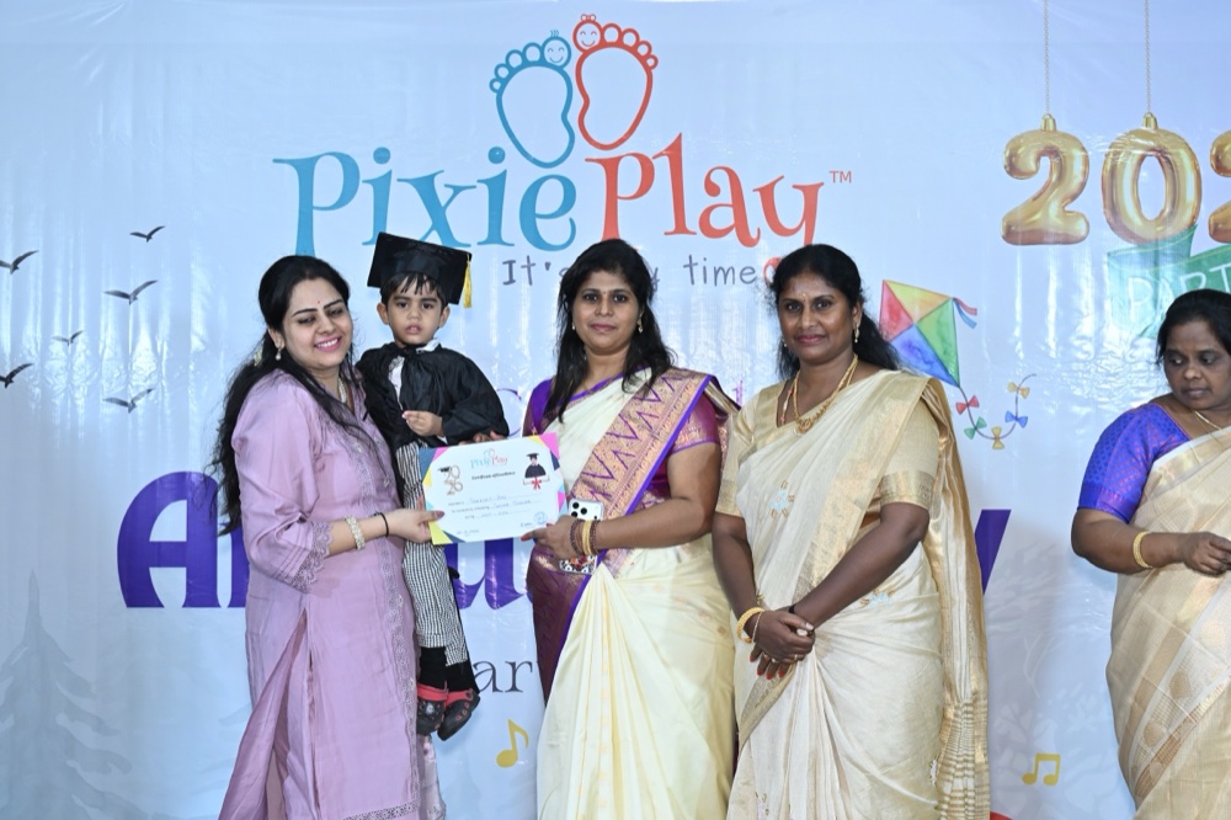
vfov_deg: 25.0
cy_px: 410
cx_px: 616
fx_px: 1846
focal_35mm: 54
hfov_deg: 36.9
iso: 1250
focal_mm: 54
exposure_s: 1/160
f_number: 7.1
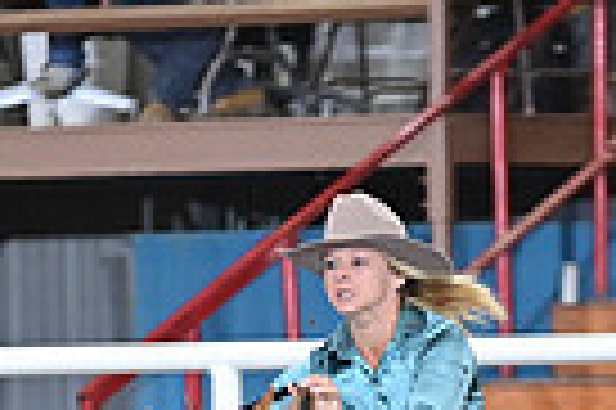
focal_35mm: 850
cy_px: 840
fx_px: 14527
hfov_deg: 2.4
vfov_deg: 1.6
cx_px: 319
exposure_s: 1/250
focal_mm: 200
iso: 2000
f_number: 3.2
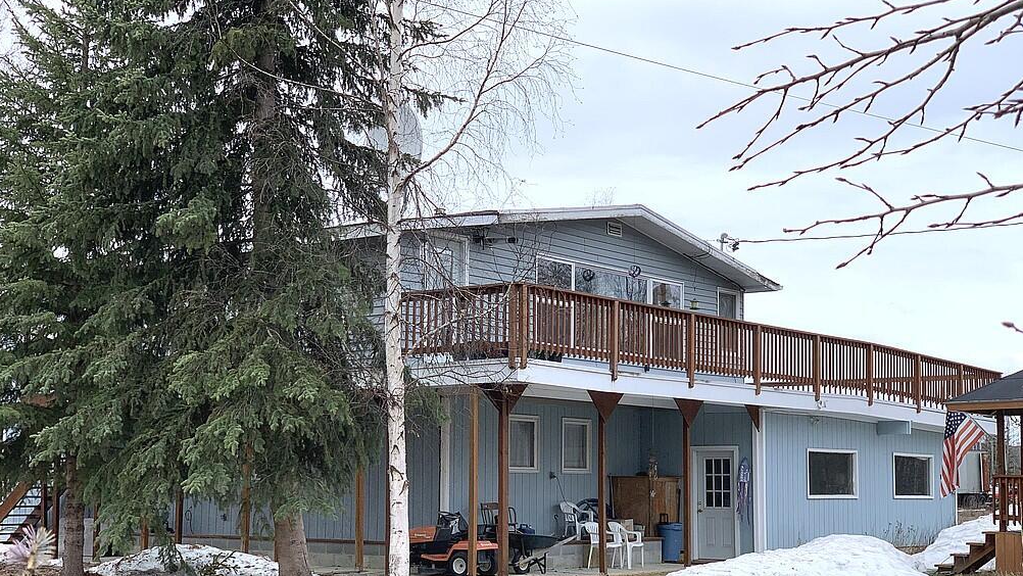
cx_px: 510
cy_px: 361
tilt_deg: +5.2
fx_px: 1546
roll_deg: -0.8
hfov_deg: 36.6
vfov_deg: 21.0
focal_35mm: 57
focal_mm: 6
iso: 16
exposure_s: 1/761
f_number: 2.4
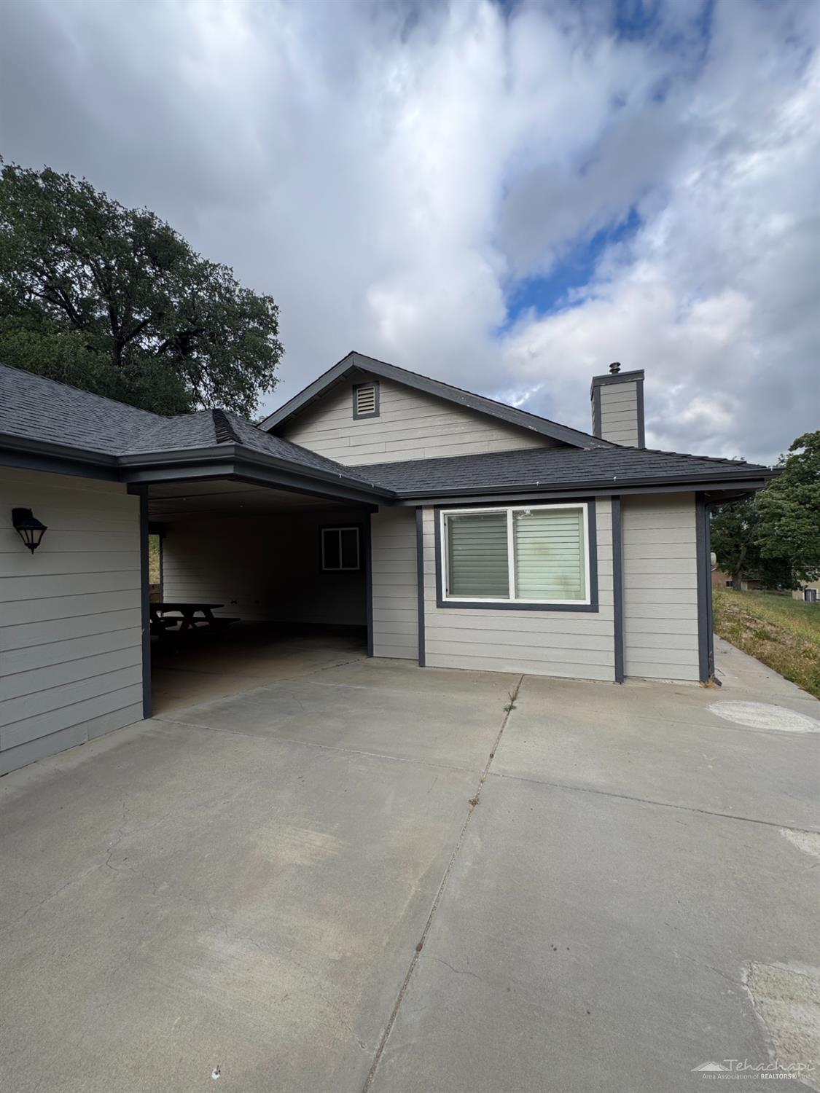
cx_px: 410
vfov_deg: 102.1
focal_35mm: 14
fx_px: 442
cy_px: 546
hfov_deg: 85.7
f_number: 2.2
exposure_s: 1/296
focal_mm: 2.22
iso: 40
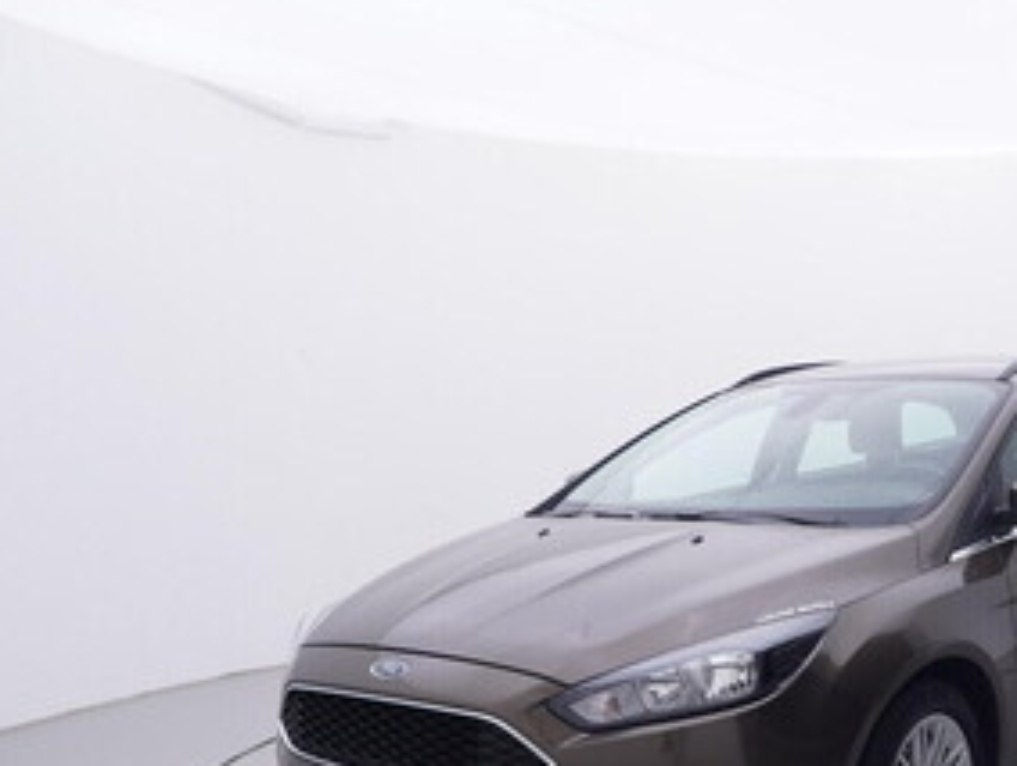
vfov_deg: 33.8
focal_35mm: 42
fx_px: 1234
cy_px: 577
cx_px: 889
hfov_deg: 41.7
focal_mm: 15
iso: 200
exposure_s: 1/80
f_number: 5
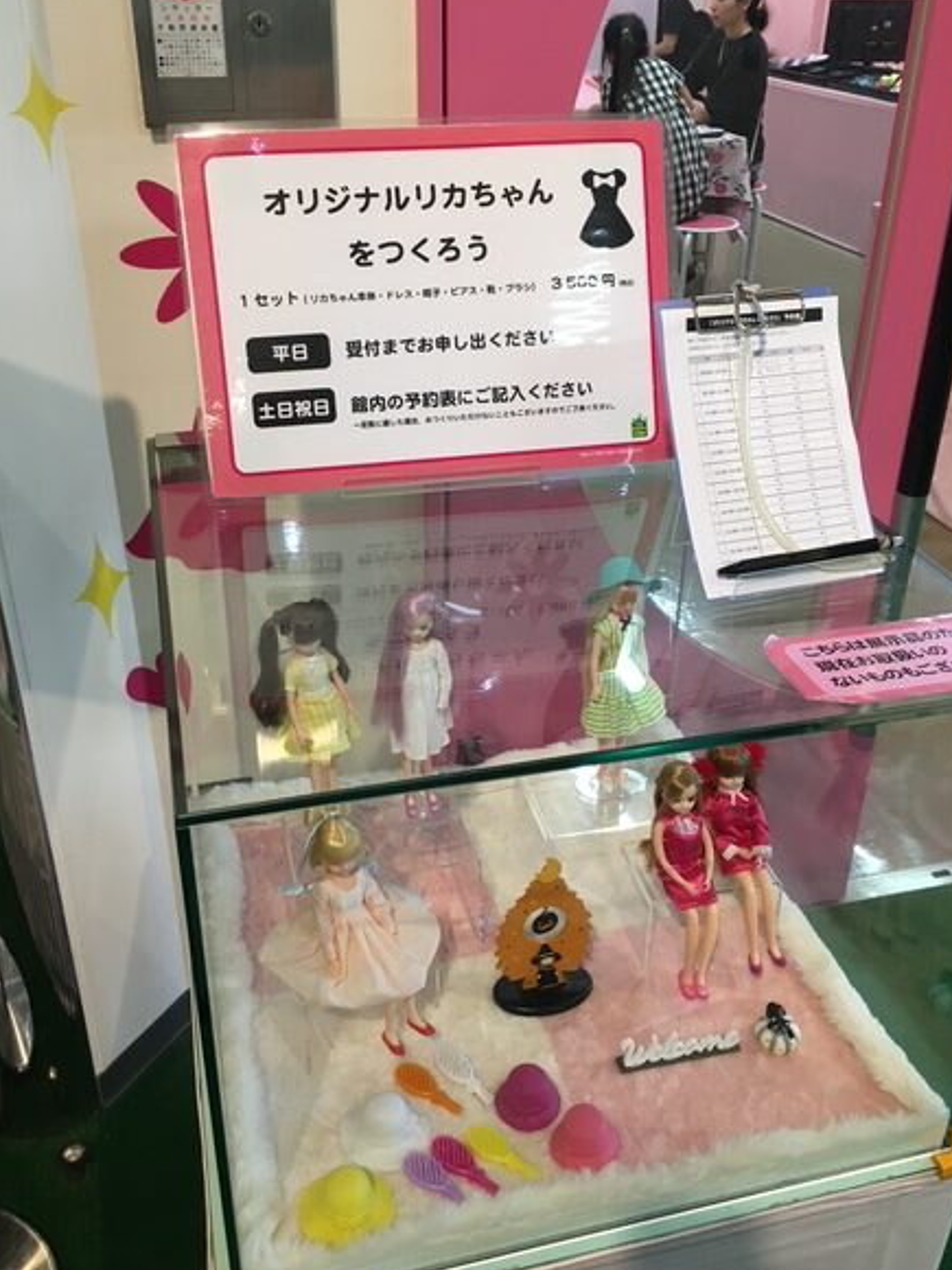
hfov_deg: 44.1
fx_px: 1173
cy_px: 602
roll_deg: -1.9
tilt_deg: -29.4
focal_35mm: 32
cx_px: 453
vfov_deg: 56.8
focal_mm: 4.15
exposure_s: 1/33
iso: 50
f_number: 2.2
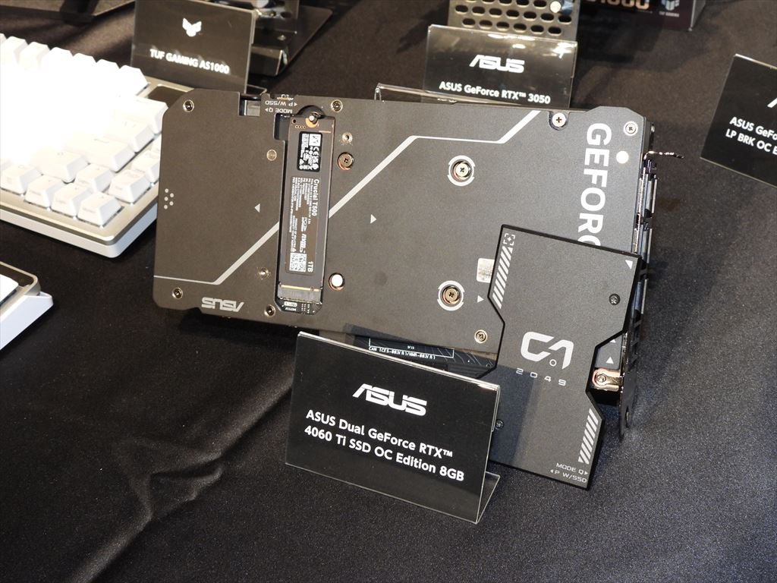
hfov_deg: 38.2
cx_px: 388
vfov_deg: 29.1
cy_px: 292
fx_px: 1122
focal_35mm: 50
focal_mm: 8.9
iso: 200
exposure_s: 1/30
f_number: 3.5
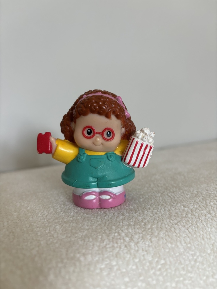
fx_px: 217
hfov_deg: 53.1
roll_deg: +1.8
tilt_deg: -7.8
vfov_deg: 67.3
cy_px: 144
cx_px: 108
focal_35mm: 26
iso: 100
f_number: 1.6
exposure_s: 1/121
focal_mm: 5.96
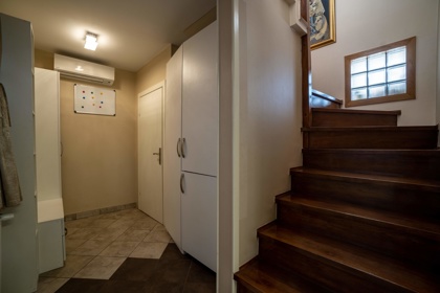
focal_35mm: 15
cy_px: 146
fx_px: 184
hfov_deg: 100.2
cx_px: 220
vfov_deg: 77.1
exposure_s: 1
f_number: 11
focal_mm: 10
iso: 100
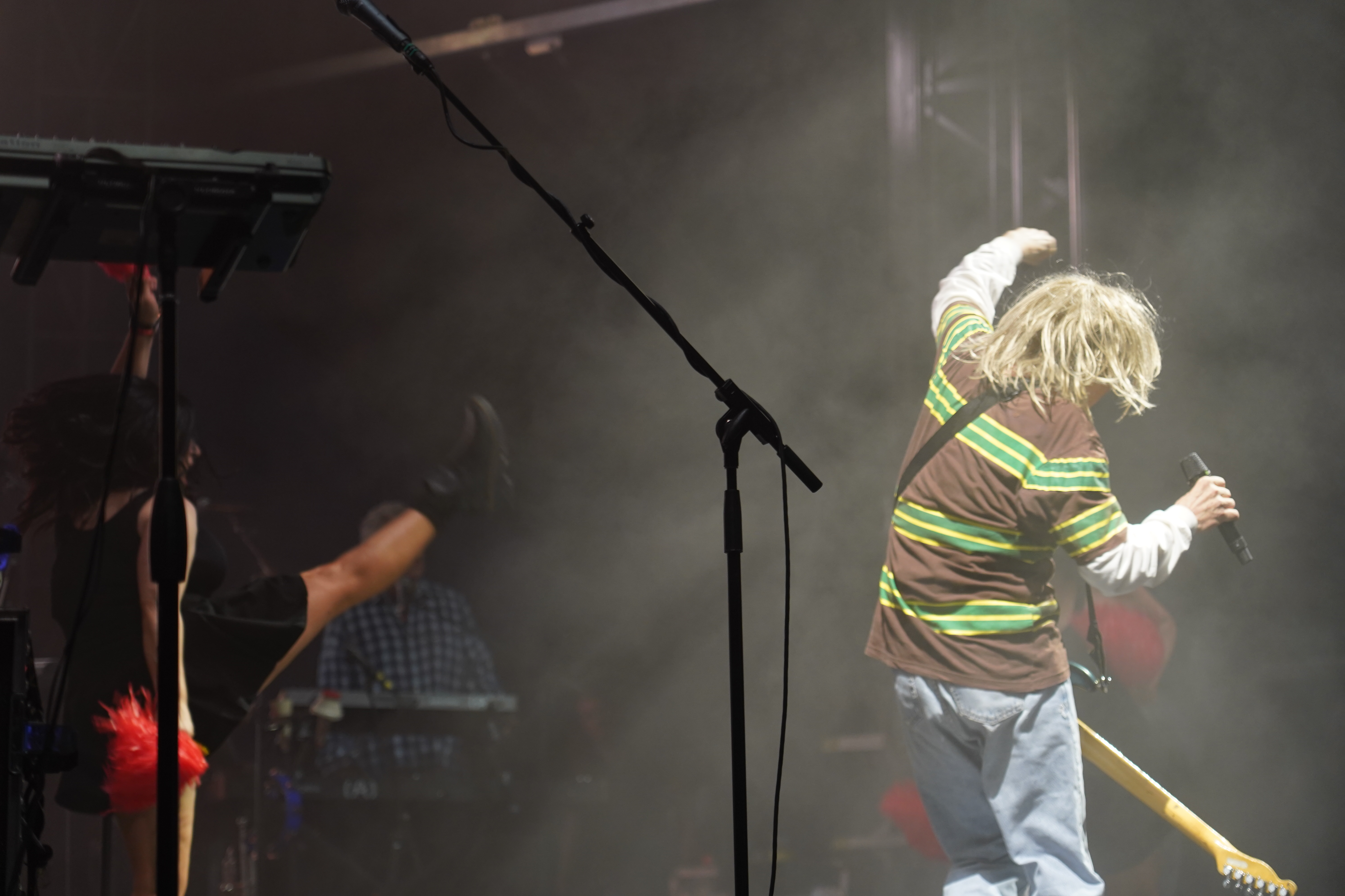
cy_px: 448
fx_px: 3923
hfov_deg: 19.5
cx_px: 672
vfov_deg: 13.0
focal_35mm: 105
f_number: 4
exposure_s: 1/160
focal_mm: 105
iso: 1000
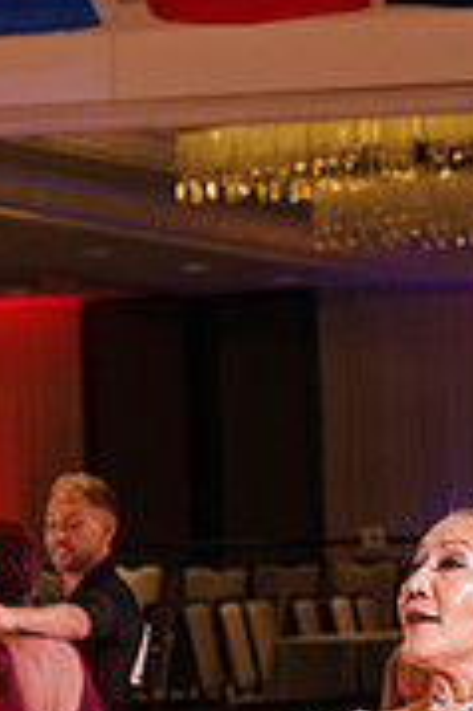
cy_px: 870
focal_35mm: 285
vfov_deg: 7.2
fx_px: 5627
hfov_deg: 4.8
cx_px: 89
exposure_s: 1/160
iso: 1600
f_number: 5
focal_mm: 88
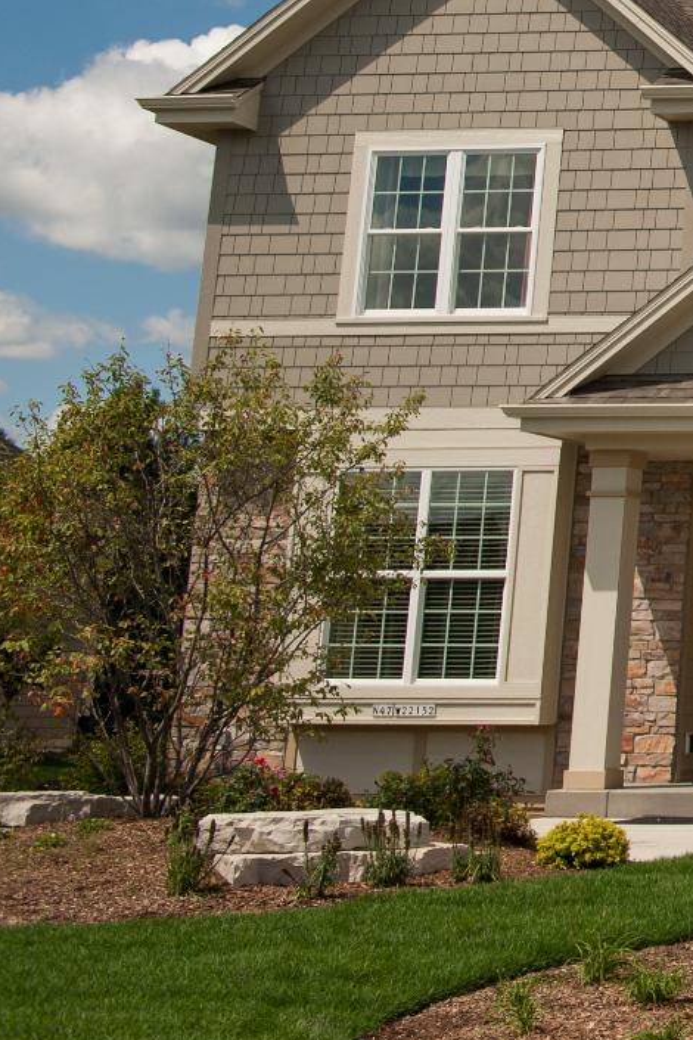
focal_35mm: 90
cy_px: 105
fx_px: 2599
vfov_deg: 22.1
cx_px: 1458
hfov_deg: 12.9
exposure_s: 1/3200
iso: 200
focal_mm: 31
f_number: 4.5
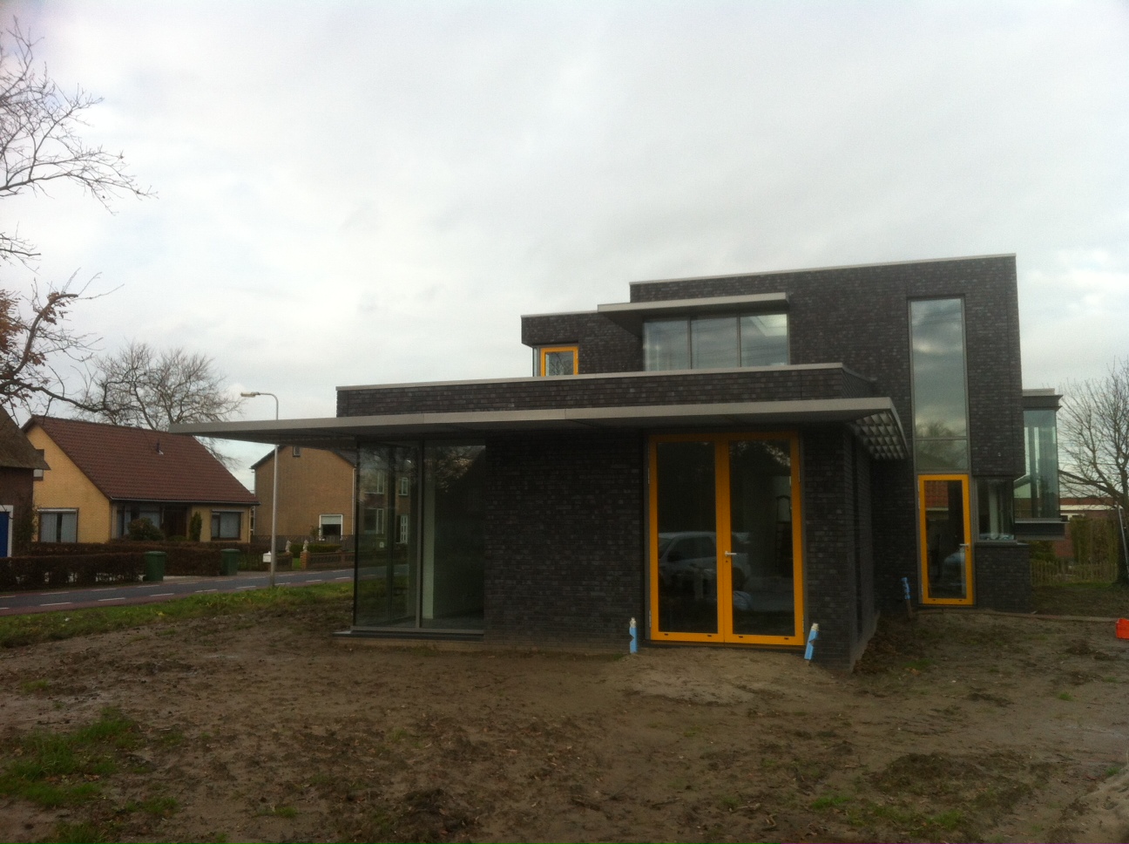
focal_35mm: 35
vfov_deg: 40.6
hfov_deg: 52.7
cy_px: 422
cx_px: 564
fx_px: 1140
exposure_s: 1/495
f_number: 2.8
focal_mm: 3.85
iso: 80
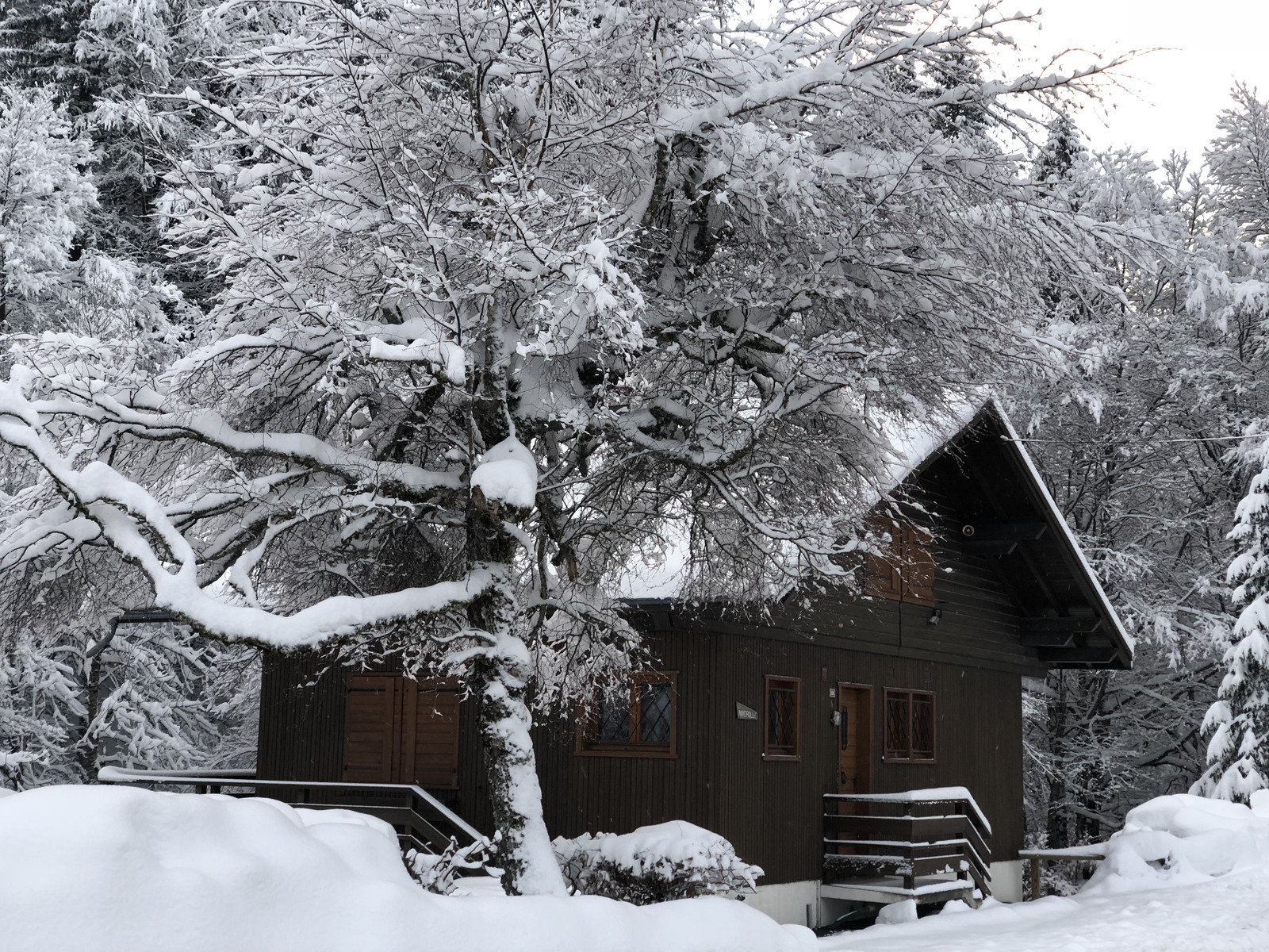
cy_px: 476
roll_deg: -1.0
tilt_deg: +8.3
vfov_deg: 28.0
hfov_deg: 36.8
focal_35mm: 52
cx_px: 634
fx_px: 1906
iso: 25
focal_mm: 6
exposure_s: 1/50
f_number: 2.4
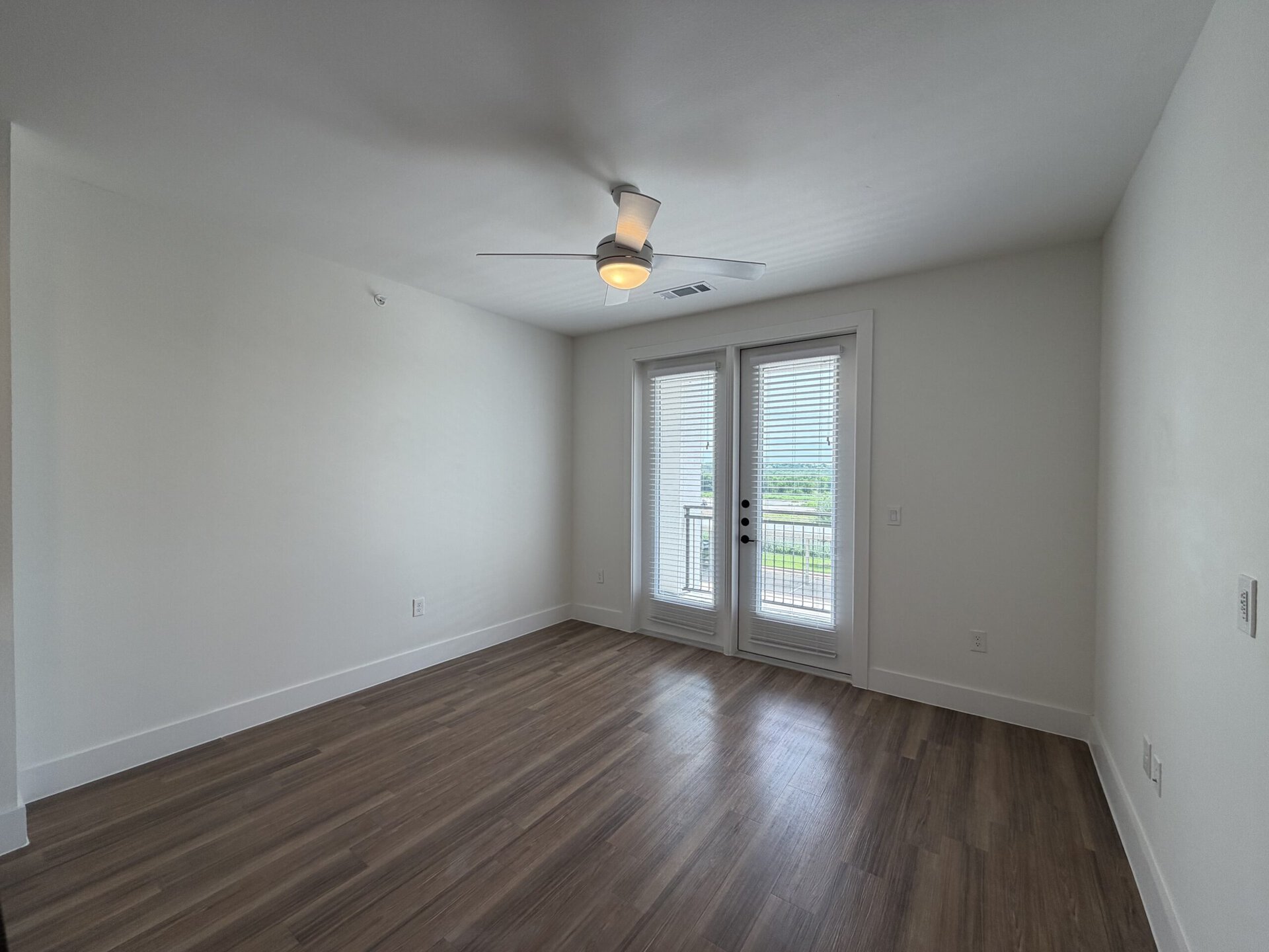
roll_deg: -0.1
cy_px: 476
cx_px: 634
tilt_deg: -0.7
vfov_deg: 85.7
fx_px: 513
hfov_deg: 102.1
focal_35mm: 14
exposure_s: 1/120
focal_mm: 2.22
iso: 64
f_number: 2.2
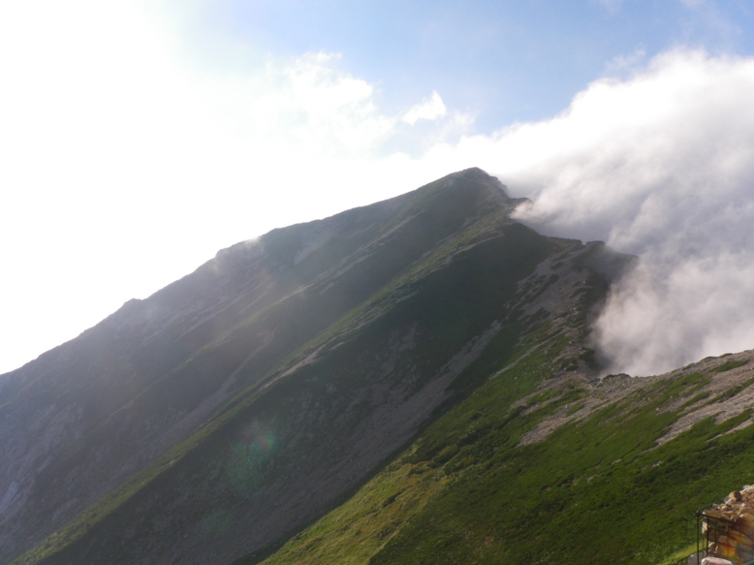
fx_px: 784
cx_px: 385
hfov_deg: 51.4
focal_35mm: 36
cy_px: 275
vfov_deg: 39.6
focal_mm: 6.2
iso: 64
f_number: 6.3
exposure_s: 1/320
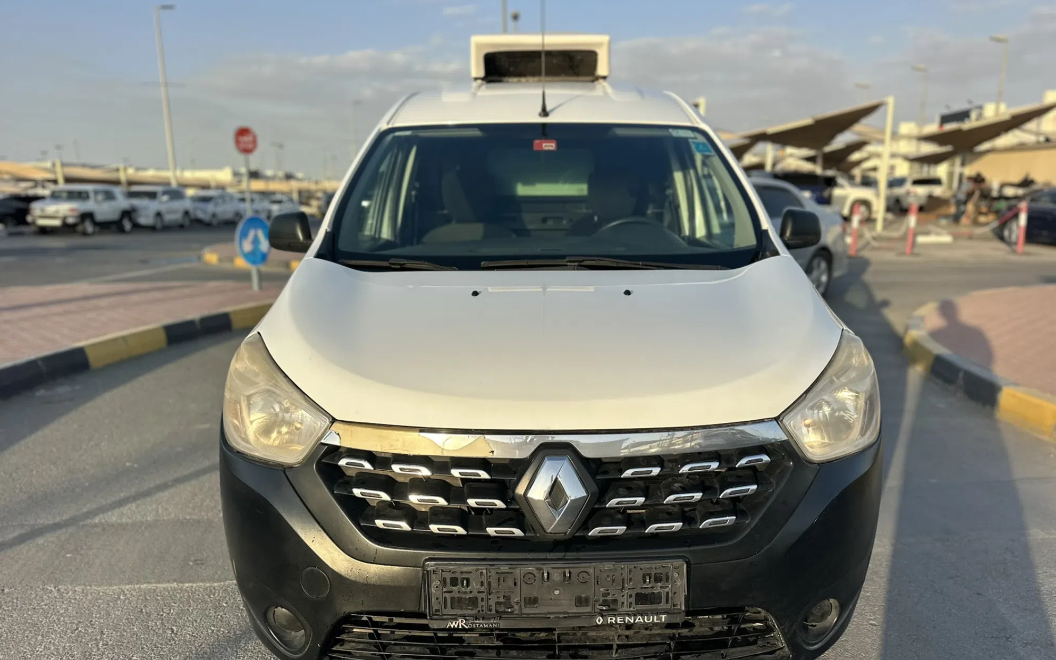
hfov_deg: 70.4
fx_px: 748
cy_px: 386
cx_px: 536
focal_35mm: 26
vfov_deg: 47.4
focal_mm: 6.86
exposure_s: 1/2732
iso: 80
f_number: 1.78
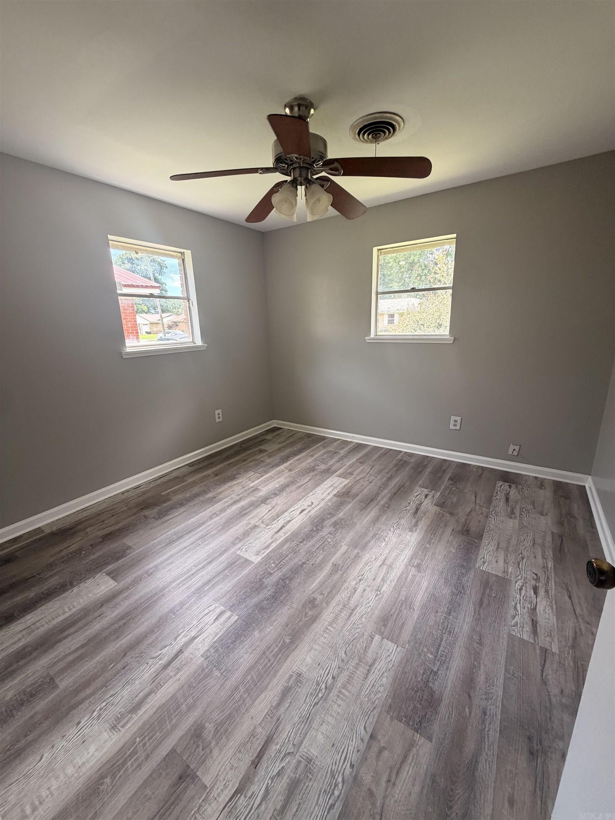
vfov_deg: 102.1
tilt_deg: -13.3
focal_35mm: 14
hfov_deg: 85.7
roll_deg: +1.3
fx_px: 332
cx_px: 308
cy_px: 410
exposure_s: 1/121
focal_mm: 2.22
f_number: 2.2
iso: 125
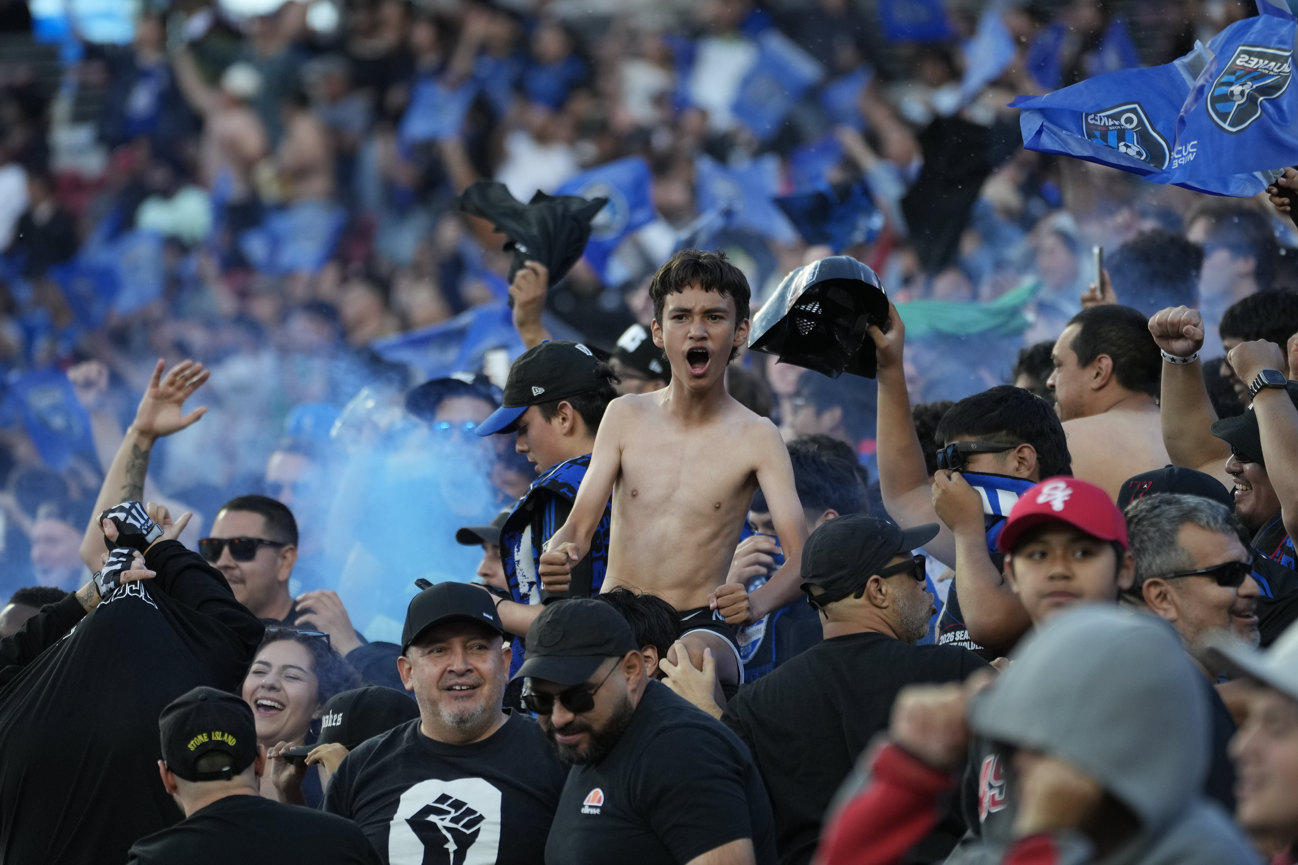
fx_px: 10816
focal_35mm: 300
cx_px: 649
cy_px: 432
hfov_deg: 6.9
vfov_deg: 4.6
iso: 800
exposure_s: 1/1600
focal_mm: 200
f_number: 3.2
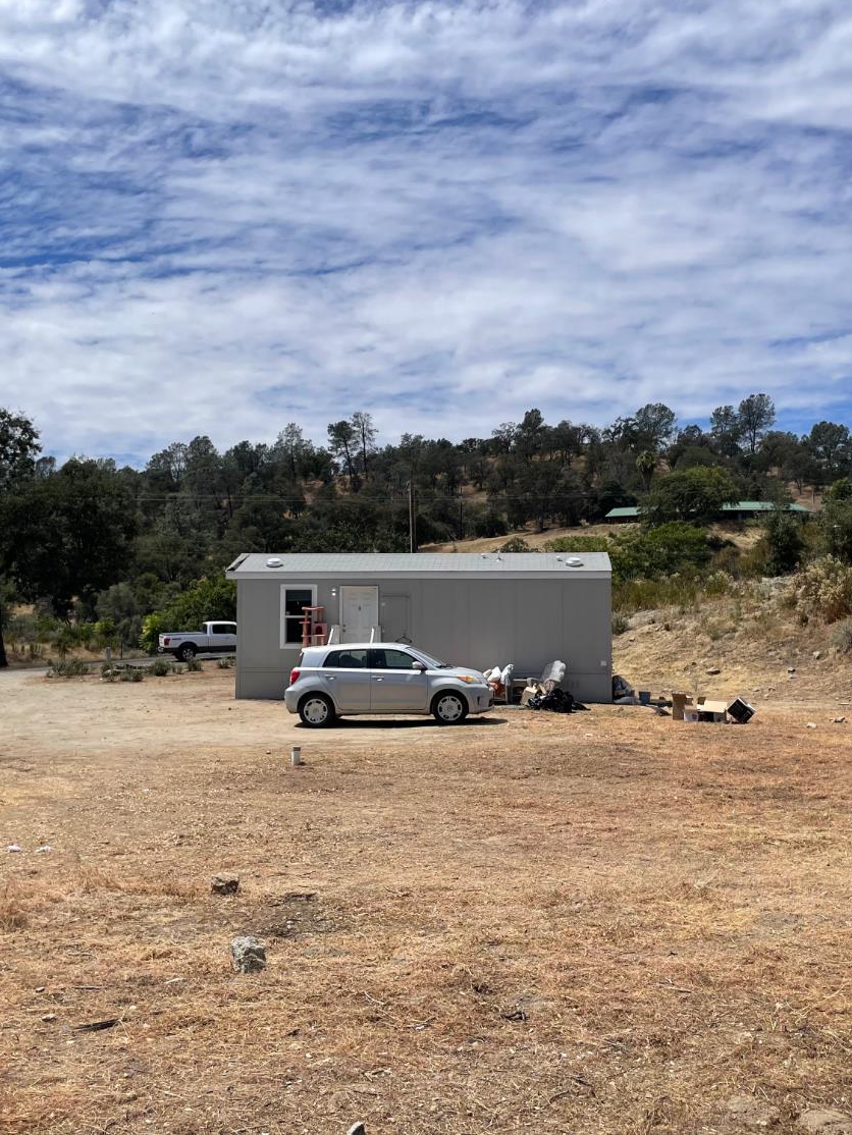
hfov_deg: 40.7
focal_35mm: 35
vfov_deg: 52.6
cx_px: 423
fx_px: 1148
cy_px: 563
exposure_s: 1/6494
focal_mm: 4.2
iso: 32
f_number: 1.6
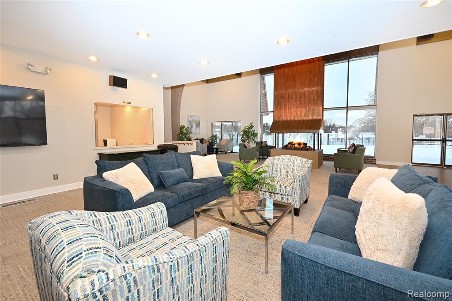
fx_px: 176
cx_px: 226
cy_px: 150
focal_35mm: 14
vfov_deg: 81.2
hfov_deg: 104.3
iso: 800
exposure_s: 1/10
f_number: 11
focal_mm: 14
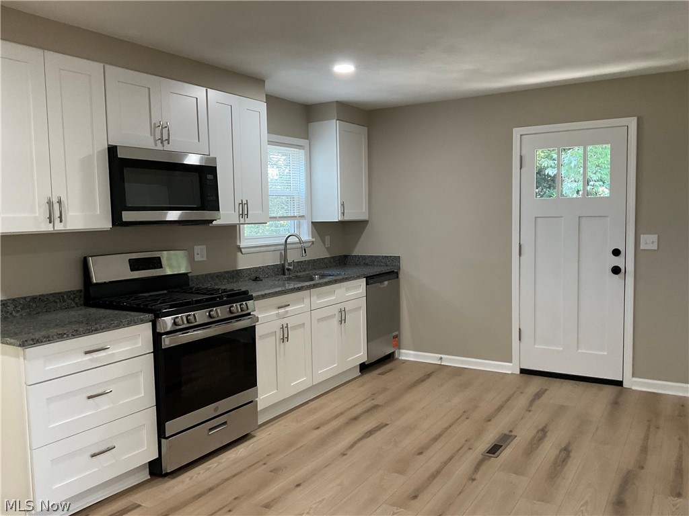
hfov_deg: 61.7
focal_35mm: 29
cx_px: 344
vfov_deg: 48.2
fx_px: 577
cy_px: 258
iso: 80
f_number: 1.8
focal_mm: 3
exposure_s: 1/60
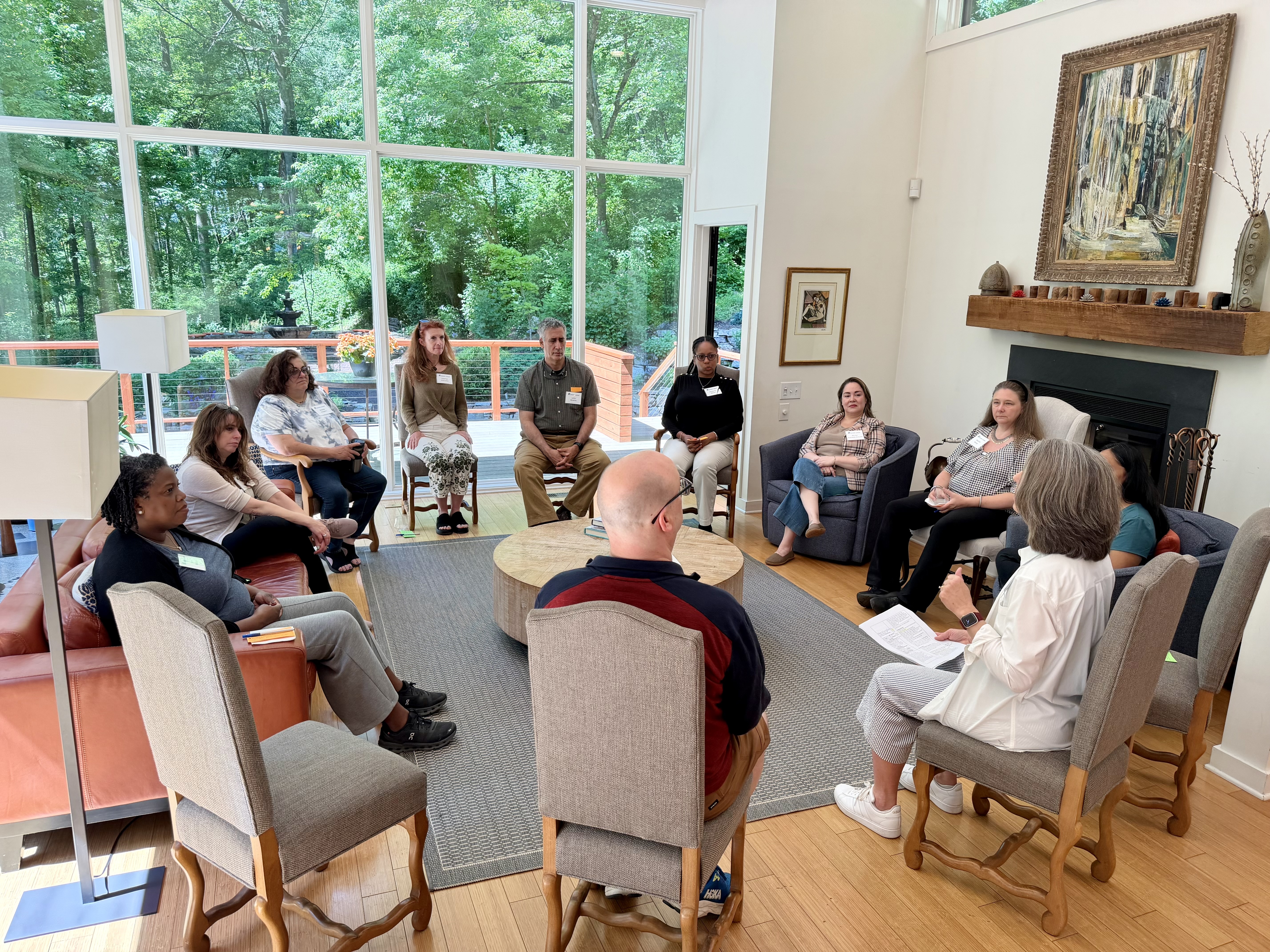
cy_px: 476
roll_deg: -2.3
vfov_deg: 56.8
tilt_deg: -14.8
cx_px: 635
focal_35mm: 24
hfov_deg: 71.6
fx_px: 881
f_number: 1.78
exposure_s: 1/172
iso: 80
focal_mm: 6.76
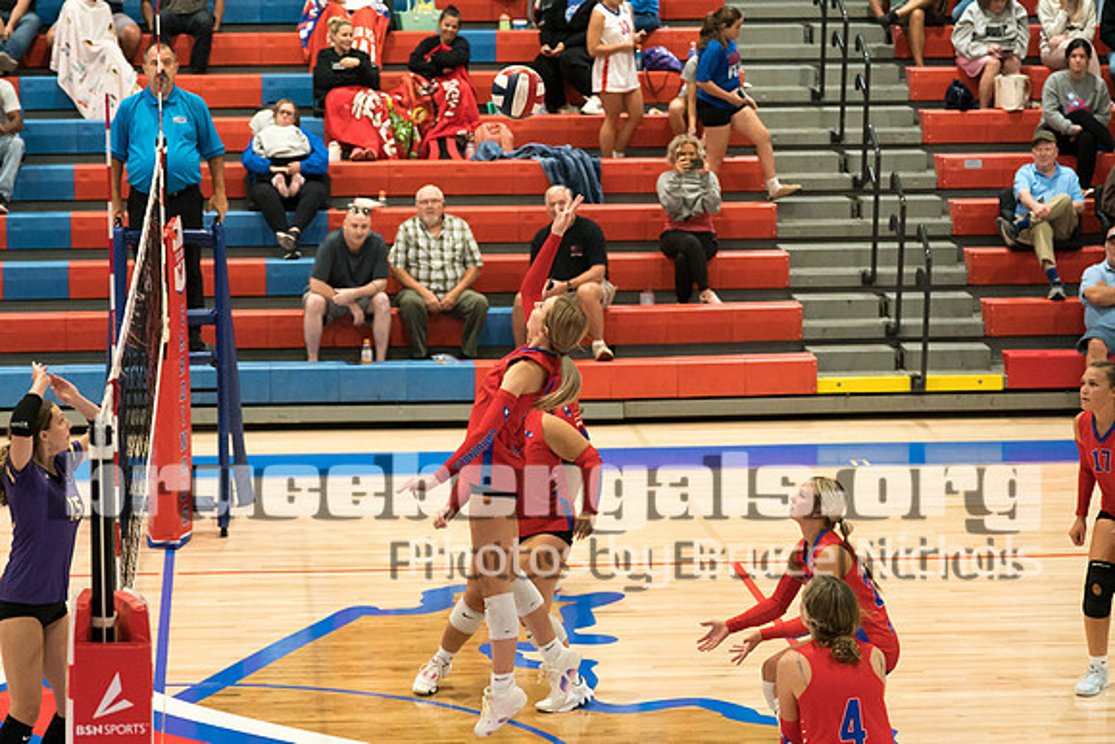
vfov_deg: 12.1
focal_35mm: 114
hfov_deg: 18.0
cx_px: 509
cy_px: 473
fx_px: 3519
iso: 3200
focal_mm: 70
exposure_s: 1/1000
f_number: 2.8
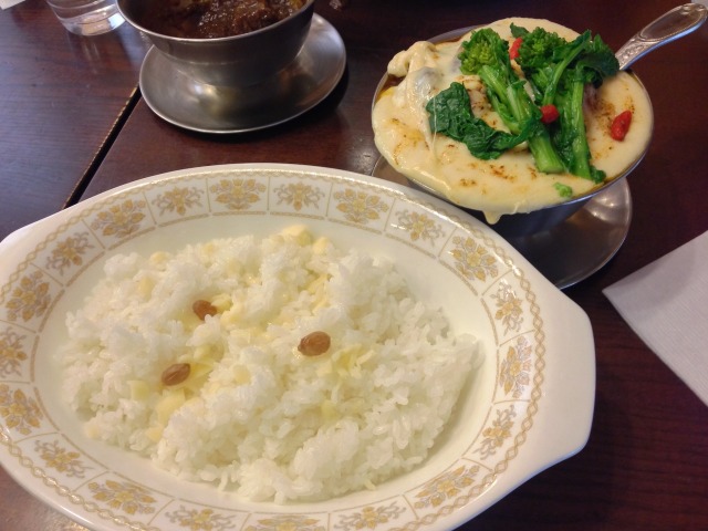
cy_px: 266
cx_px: 354
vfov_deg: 42.9
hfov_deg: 55.4
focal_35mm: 33
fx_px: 675
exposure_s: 1/20
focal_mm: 4.13
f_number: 2.4
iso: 250
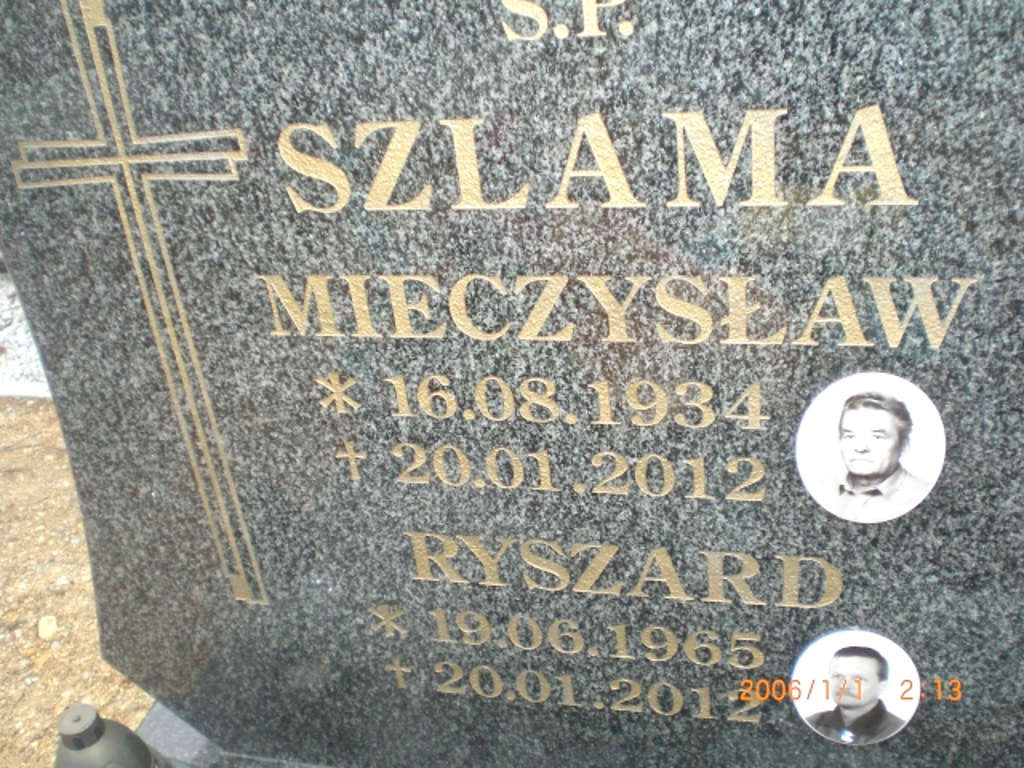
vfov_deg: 37.7
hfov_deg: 49.0
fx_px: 1124
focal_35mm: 38
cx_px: 512
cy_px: 384
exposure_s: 1/100
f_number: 3.1
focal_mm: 6.3
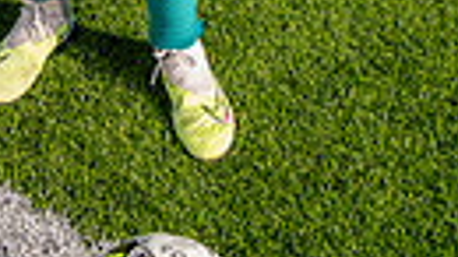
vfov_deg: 10.2
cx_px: 42
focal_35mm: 87
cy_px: -518
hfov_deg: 23.8
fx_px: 1056
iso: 50
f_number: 7.1
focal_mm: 24
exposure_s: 1/125
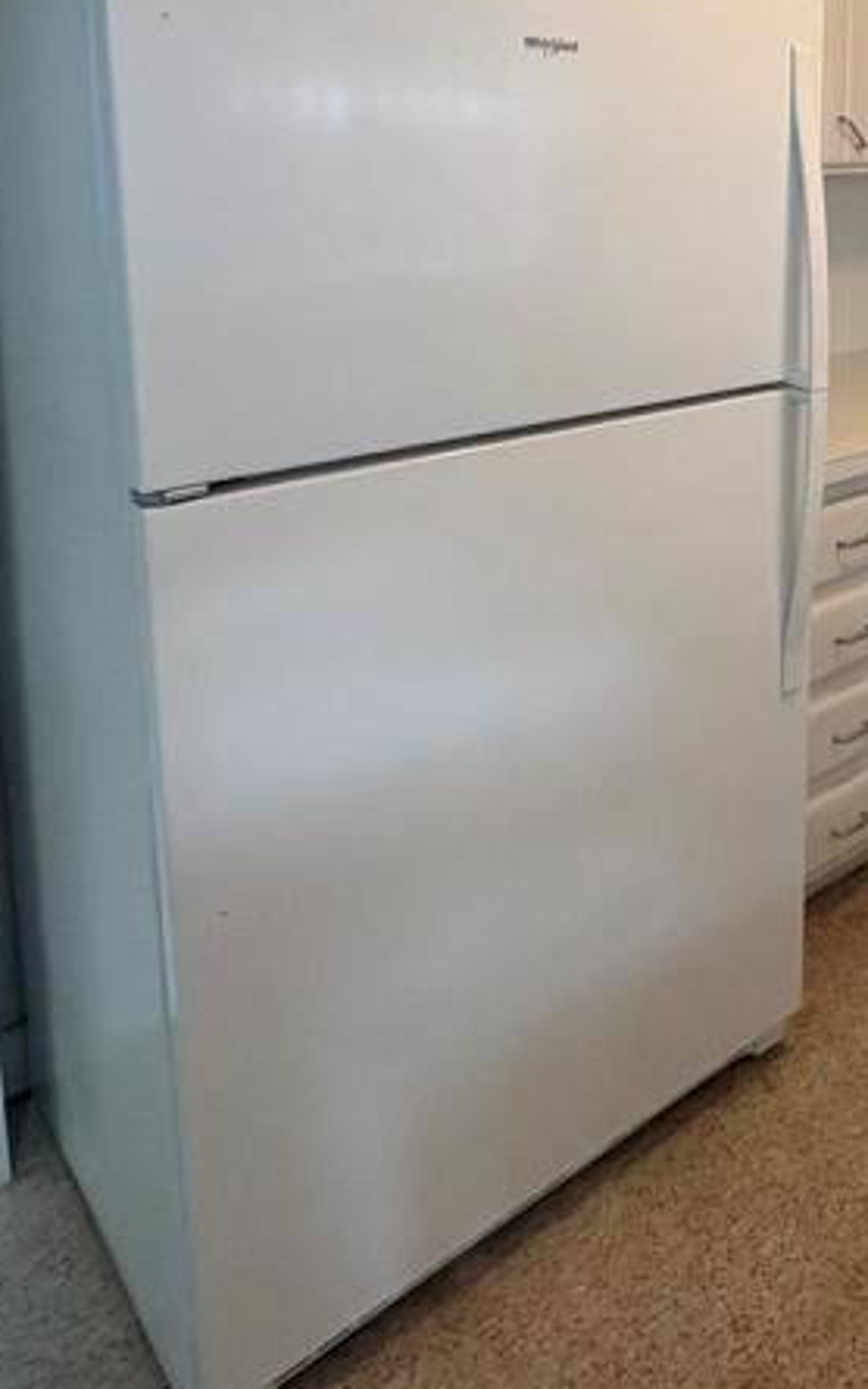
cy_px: 312
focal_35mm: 32
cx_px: 977
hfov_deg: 33.7
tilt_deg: -9.5
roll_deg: -2.1
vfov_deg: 56.1
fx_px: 1212
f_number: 2.2
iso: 250
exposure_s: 1/83
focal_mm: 2.22
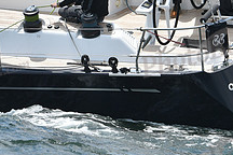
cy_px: 9
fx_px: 2343
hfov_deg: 5.7
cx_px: 86
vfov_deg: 3.8
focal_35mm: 362
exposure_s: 1/1600
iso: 250
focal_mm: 135
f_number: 5.6
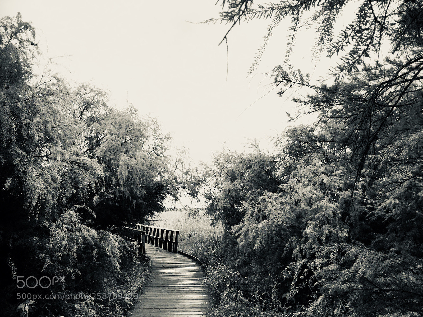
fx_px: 354
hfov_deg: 61.7
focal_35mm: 29
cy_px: 158
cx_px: 212
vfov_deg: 48.2
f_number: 2.2
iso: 25
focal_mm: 4.15
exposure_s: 1/938
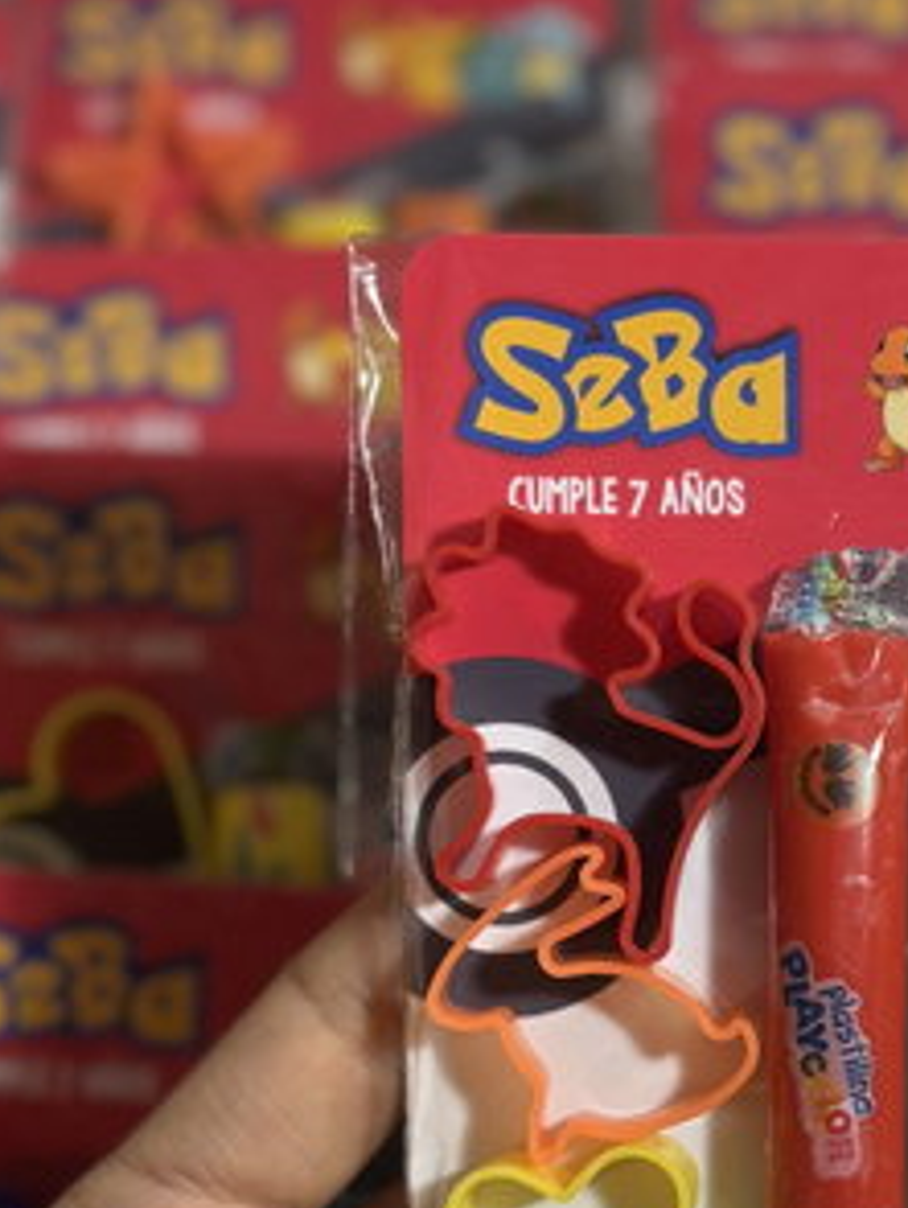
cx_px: 797
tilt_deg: -70.1
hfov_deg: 16.8
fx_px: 3038
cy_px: 918
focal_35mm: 87
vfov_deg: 22.3
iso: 160
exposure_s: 1/100
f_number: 1.78
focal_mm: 6.86
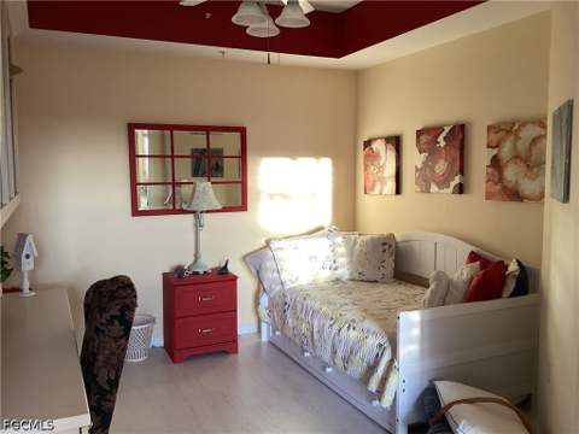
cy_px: 217
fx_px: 519
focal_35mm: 31
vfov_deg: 45.4
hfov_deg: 58.4
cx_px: 290
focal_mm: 3.3
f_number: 2.4
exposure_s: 1/60
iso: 160
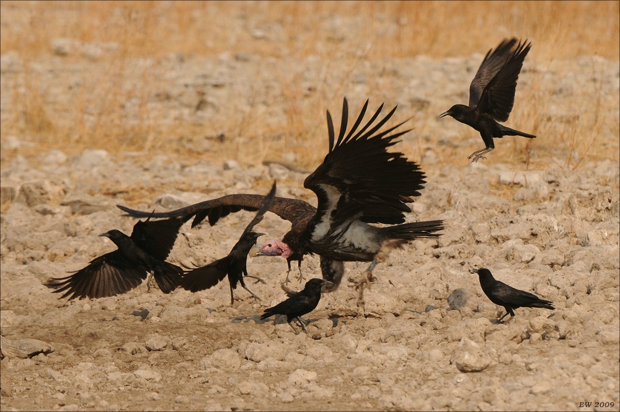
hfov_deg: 3.4
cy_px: 206
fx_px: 10320
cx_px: 310
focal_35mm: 600
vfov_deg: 2.3
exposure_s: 1/640
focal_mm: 400
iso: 200
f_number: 7.1
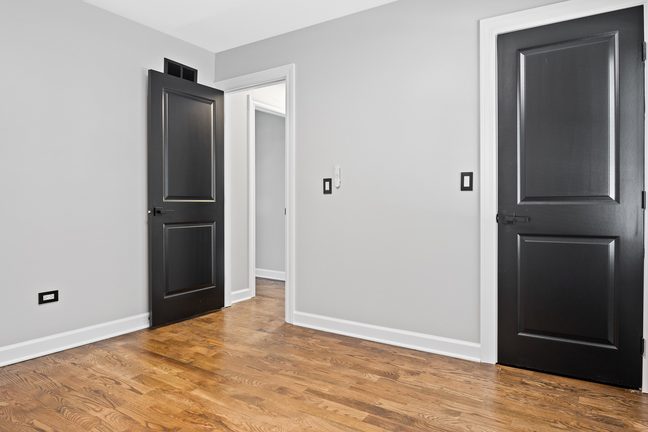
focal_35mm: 36
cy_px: 216
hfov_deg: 53.1
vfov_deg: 36.9
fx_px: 648
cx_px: 324
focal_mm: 24
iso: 250
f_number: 8
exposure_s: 1/2.5
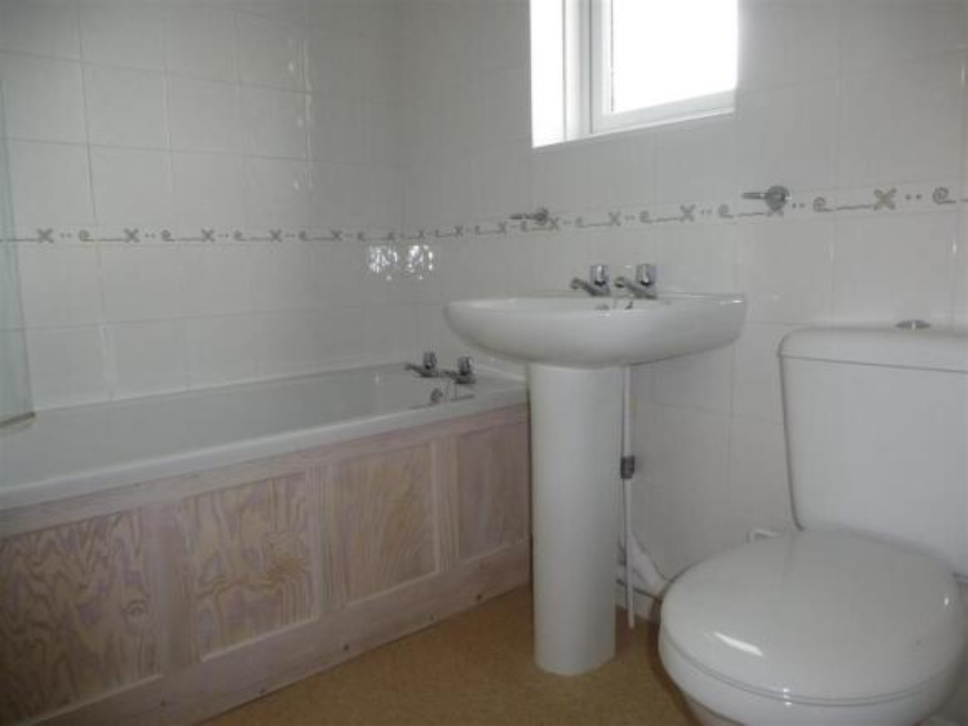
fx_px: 671
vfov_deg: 56.8
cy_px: 363
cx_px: 484
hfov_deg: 71.6
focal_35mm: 24
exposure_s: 1/60
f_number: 3.3
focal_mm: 4.3
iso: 250
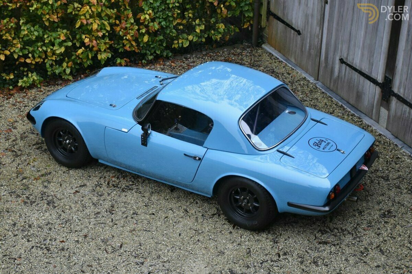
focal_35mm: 52
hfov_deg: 37.9
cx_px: 206
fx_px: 601
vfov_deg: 25.8
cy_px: 137
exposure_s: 1/125
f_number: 4.2
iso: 900
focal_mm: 35
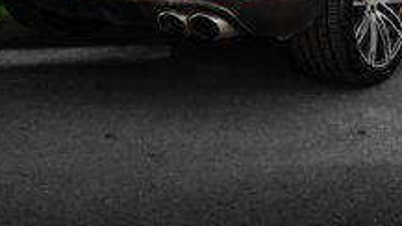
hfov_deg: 25.4
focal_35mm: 82
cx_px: 331
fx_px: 874
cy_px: -119
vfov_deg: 13.8
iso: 640
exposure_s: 1/500
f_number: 4
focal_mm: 24
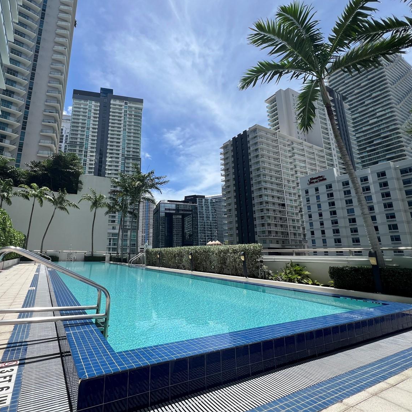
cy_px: 197
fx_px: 215
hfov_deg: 86.2
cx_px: 162
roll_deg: -0.4
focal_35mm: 16
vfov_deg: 87.4
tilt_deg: +13.6
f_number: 1.8
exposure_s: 1/1908
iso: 32
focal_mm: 1.57
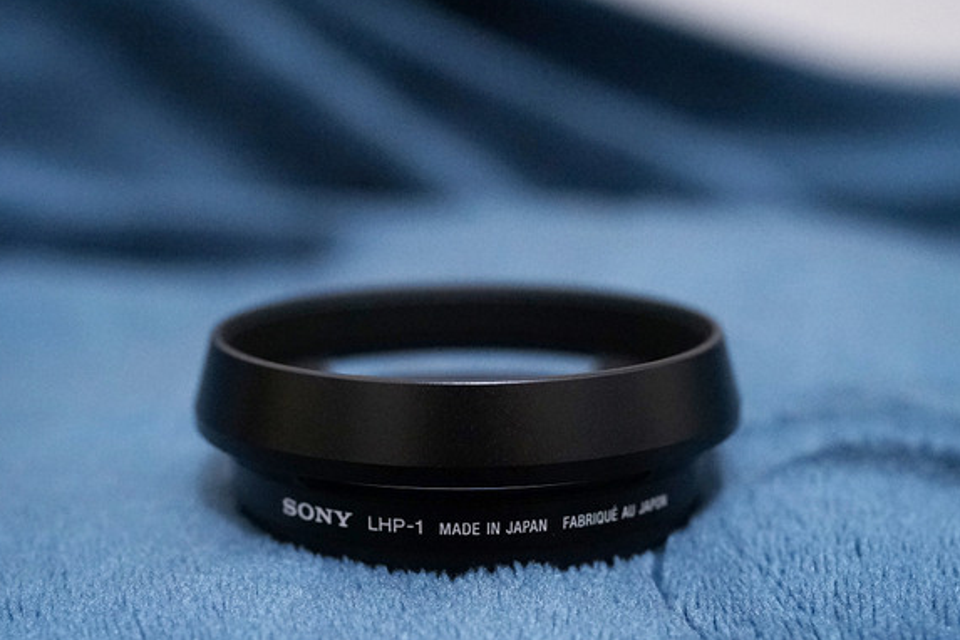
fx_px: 1173
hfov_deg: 44.5
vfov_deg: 30.4
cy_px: 394
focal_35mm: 44
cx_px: 471
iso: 5000
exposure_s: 1/80
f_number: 3.5
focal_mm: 35
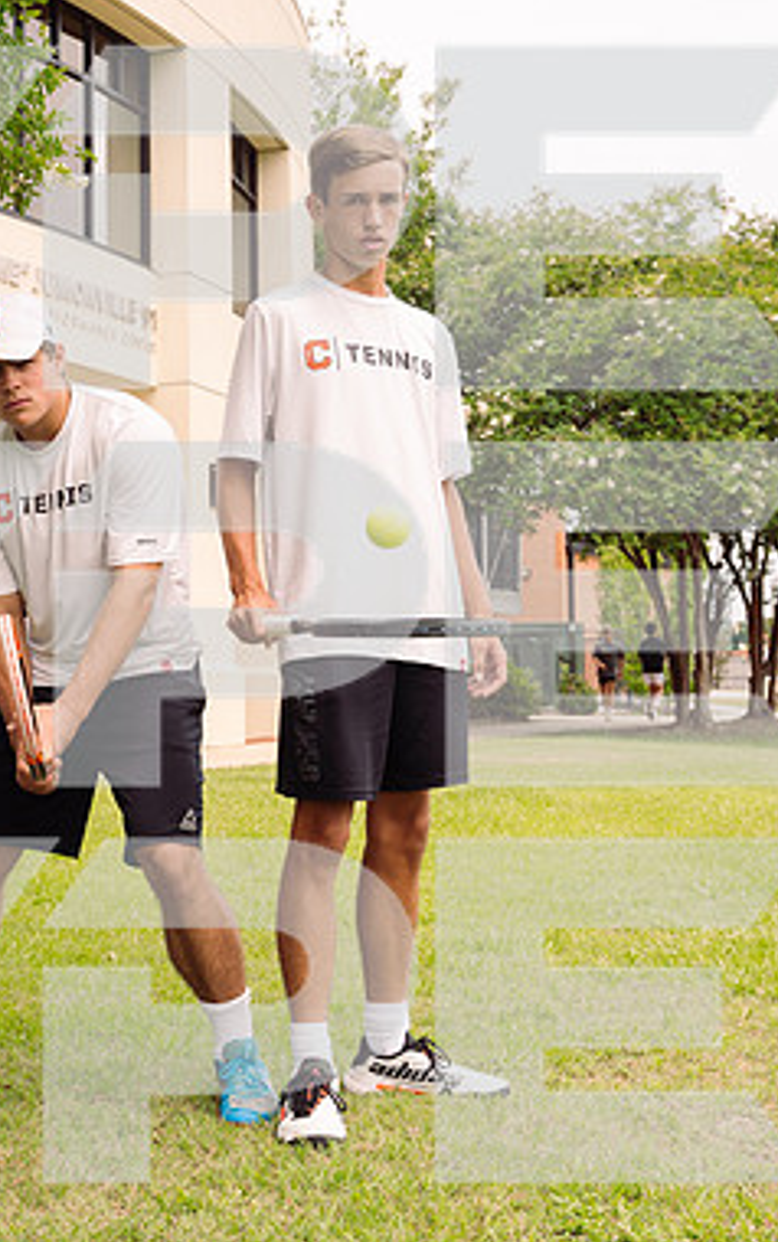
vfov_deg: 36.3
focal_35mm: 56
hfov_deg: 22.3
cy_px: 616
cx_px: -10
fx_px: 1897
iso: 100
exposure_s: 1/200
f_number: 7.1
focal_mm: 36
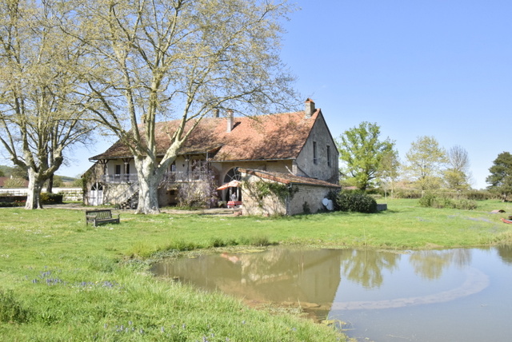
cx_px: 256
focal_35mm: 30
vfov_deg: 43.7
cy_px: 171
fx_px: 427
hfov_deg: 61.9
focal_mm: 20
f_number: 16
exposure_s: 1/1000
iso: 2500
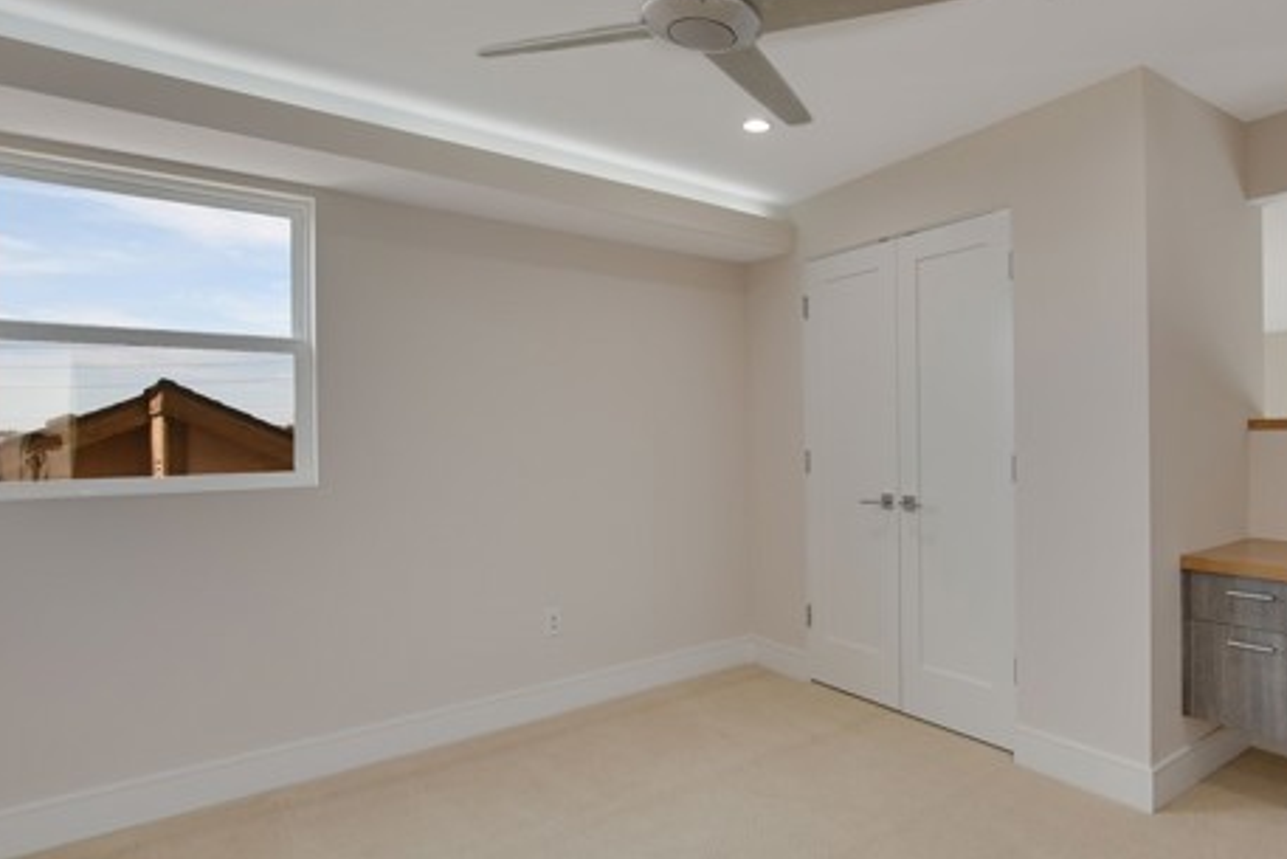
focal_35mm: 21
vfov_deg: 59.5
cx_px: 834
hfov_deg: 79.1
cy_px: 427
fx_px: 751
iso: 400
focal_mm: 10
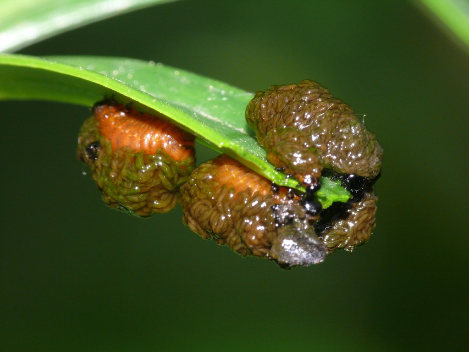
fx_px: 3482
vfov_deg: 5.8
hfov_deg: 7.7
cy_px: 176
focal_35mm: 257
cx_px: 234
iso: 200
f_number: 11
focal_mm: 54.3
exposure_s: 1/80
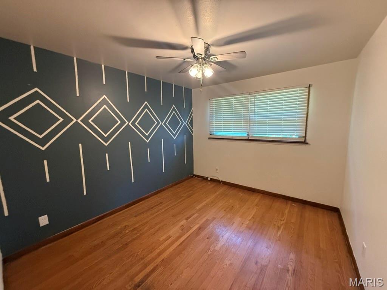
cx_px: 194
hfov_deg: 102.1
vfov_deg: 85.7
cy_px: 145
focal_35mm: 14
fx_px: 157
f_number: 2.2
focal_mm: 2.22
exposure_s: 1/60
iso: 640
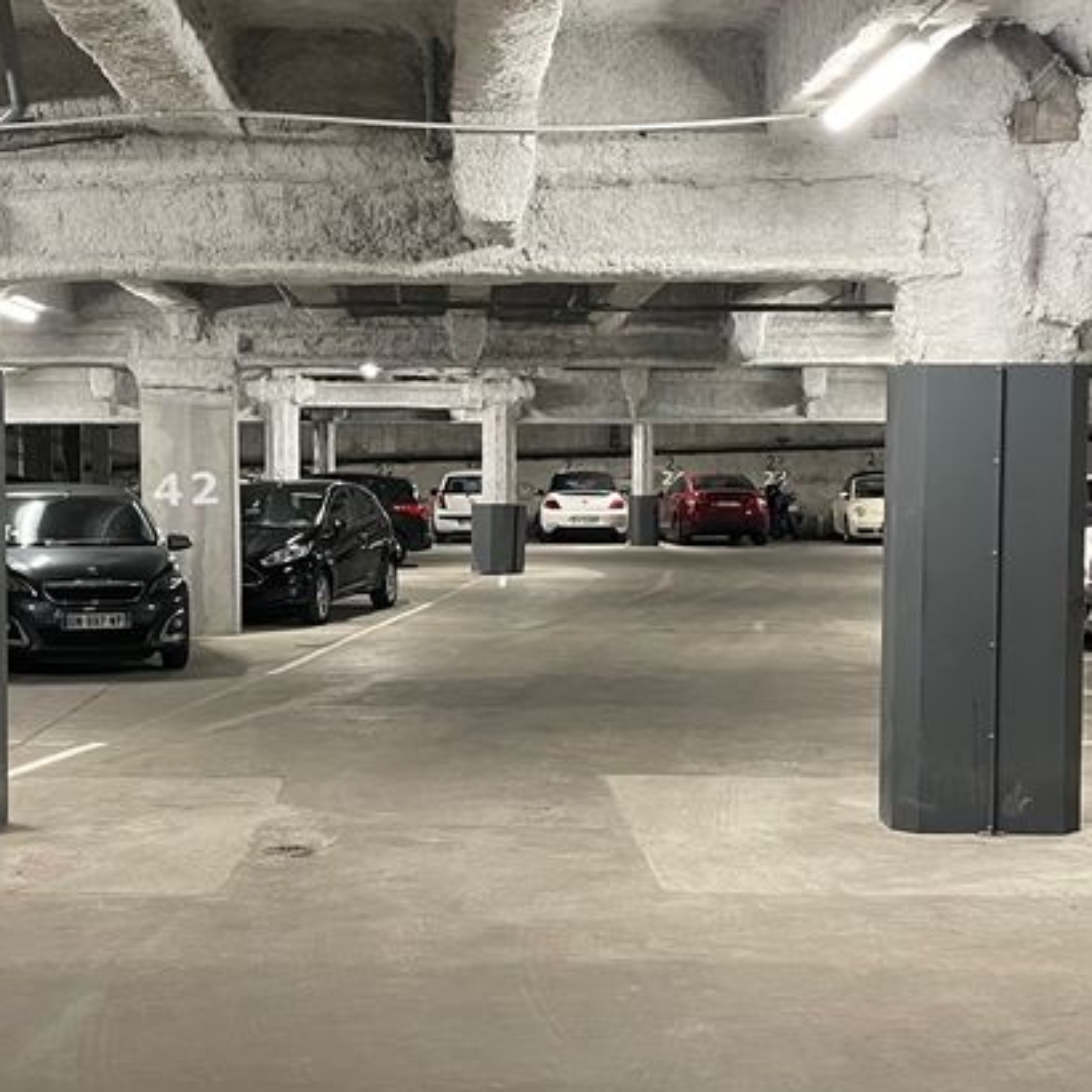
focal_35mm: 56
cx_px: 471
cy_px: 567
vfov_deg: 30.6
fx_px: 1999
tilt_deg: -2.0
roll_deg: +0.1
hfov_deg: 30.5
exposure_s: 1/60
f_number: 1.6
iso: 500
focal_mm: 4.2
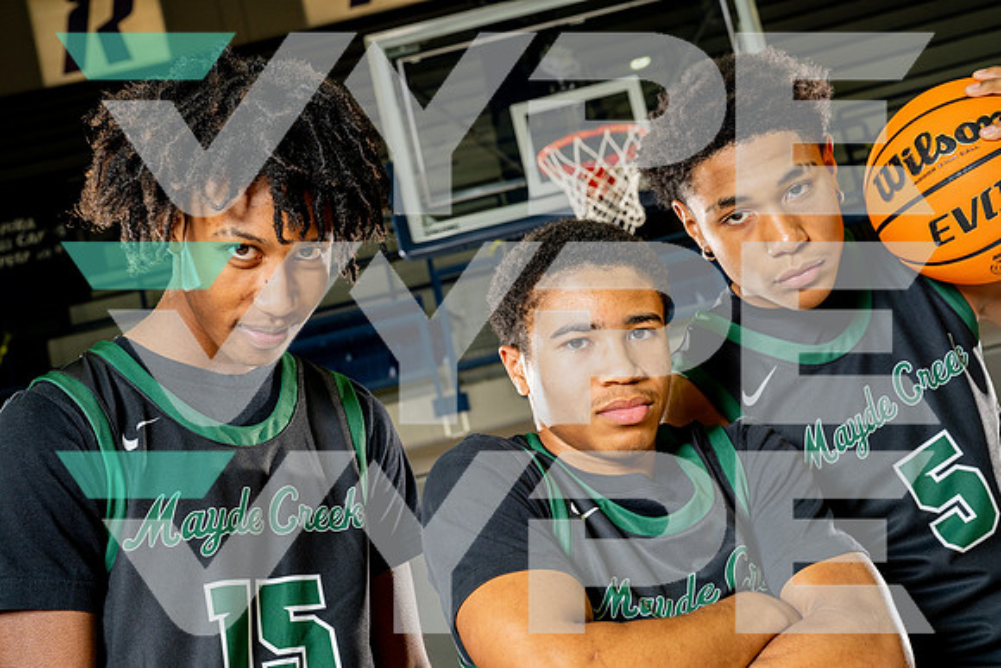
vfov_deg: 29.3
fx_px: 1279
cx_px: 500
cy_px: 334
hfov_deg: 42.7
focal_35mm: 46
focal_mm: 46
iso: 640
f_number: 7.1
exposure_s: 1/250
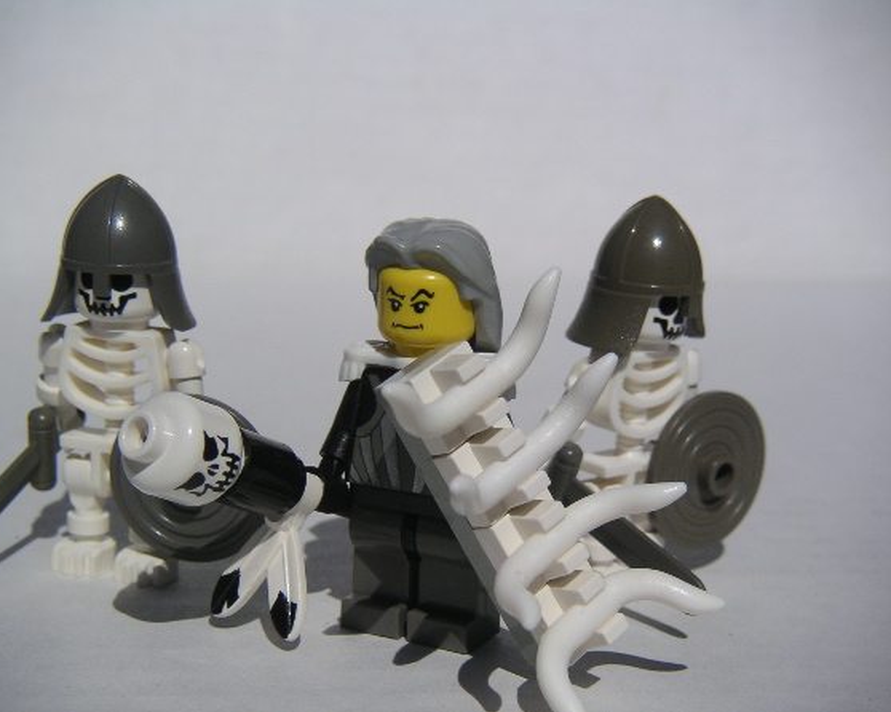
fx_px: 1661
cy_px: 354
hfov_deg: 30.0
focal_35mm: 63
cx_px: 428
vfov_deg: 24.2
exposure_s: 1/750
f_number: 6.7
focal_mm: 9.3
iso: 50
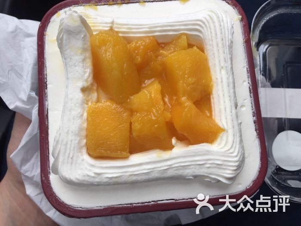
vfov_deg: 48.2
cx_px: 150
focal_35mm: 29
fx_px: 252
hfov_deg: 61.7
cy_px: 113
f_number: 2.2
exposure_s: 1/169
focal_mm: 4.15
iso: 32
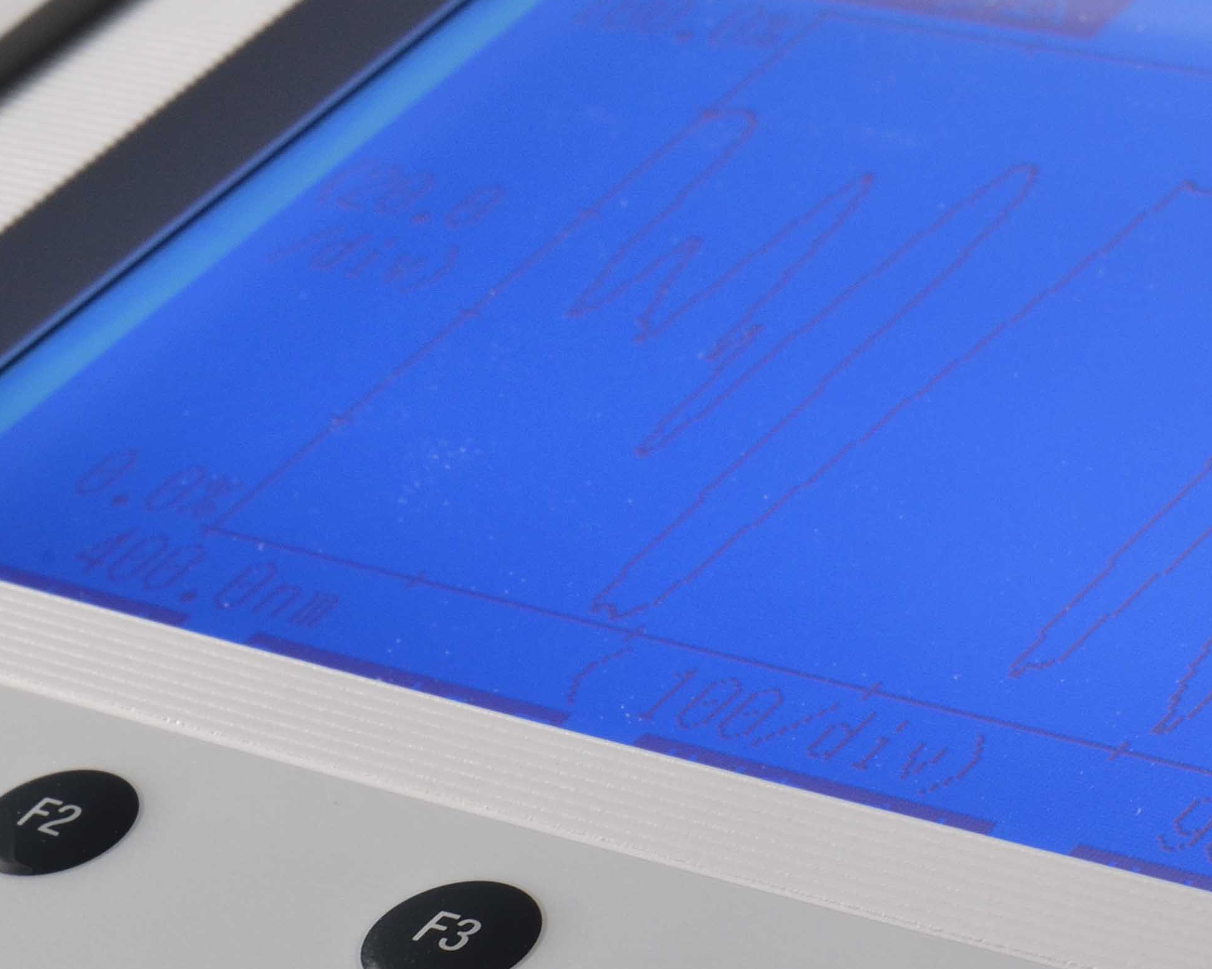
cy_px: 1202
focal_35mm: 177
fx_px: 6348
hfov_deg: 10.8
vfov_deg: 8.6
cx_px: -48
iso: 400
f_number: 20
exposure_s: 1/3
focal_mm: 50
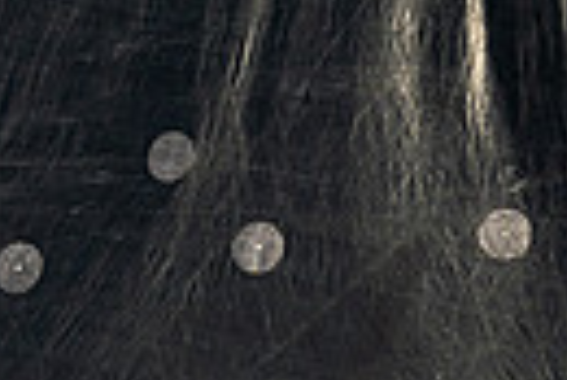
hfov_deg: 2.4
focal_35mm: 850
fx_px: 13402
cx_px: 471
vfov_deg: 1.6
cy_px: 736
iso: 220
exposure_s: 1/2000
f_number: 5
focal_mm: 190
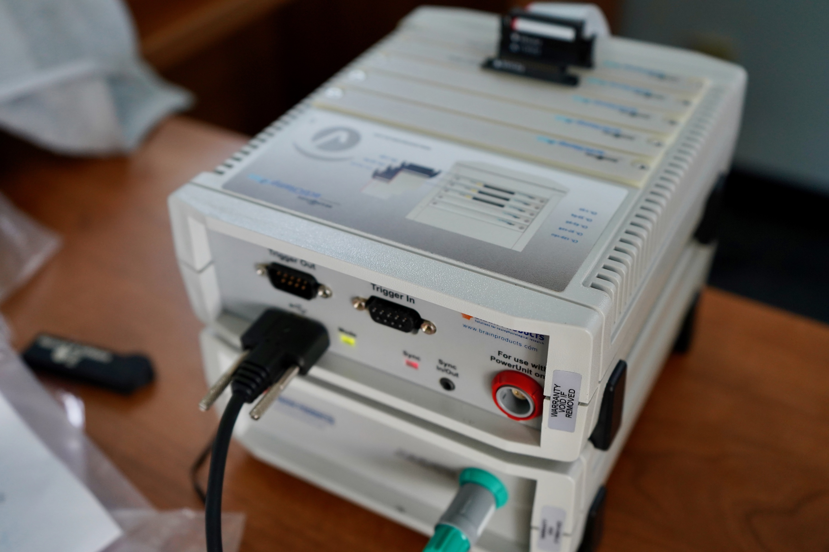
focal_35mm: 37
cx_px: 414
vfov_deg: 35.9
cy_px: 276
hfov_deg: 51.9
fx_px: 852
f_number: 4
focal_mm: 37
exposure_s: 1/160
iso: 1600
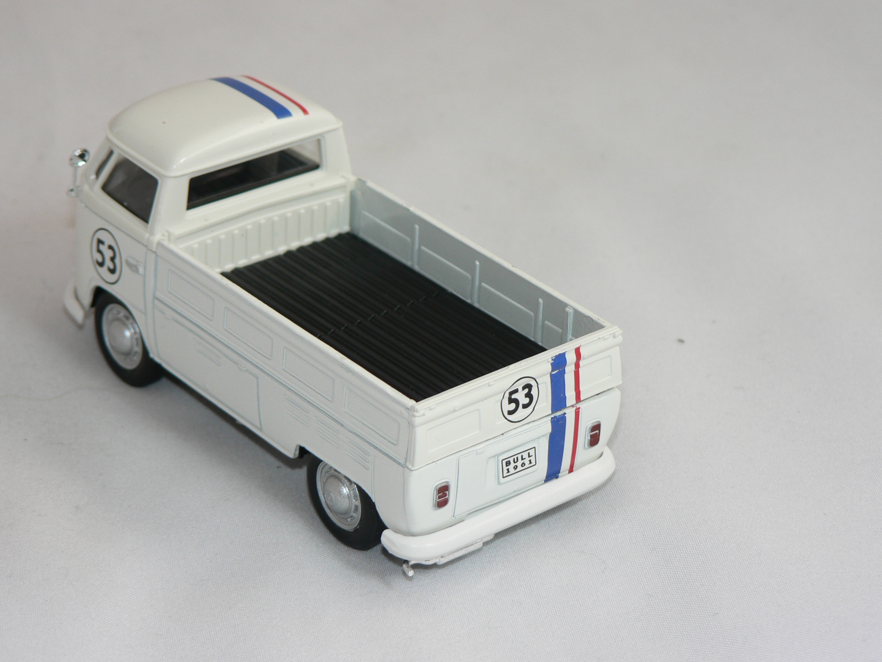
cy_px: 332
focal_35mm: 109
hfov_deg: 18.0
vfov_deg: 13.6
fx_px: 2777
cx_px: 425
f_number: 3.2
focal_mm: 16.9
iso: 80
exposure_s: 1/80
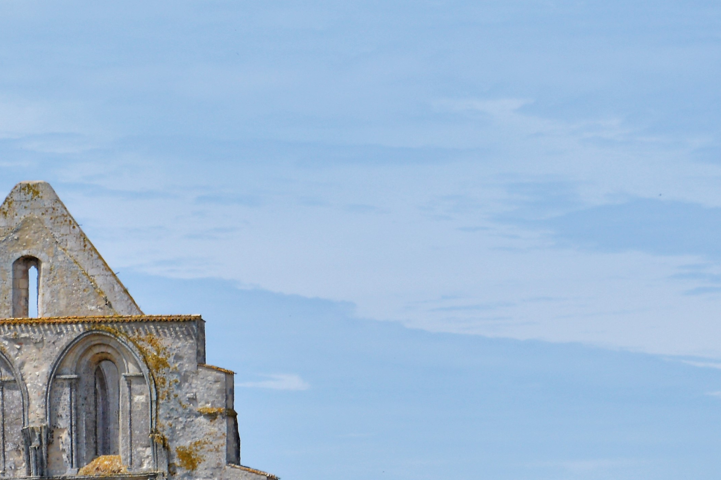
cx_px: -210
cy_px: 322
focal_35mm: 234
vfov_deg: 5.8
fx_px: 4691
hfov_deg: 8.7
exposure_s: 1/640
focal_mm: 55
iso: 200
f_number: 8
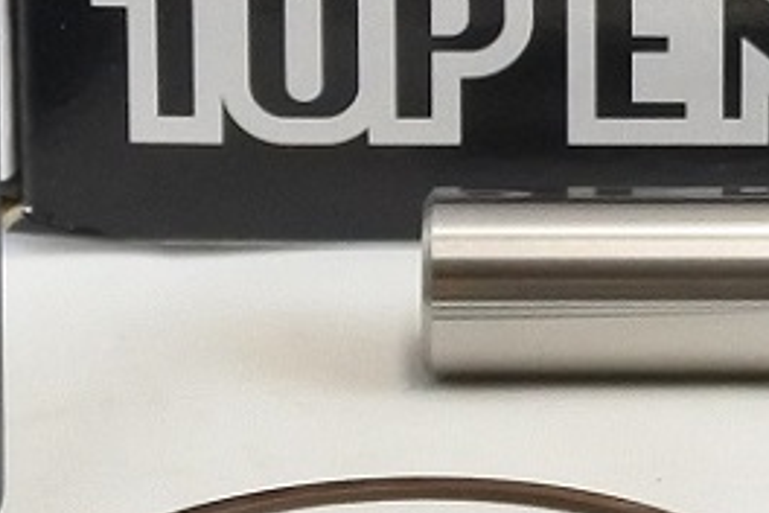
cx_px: 964
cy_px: -360
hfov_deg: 6.2
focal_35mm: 330
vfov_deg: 4.1
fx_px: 7049
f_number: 4.5
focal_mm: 17.6
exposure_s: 1/125
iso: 560
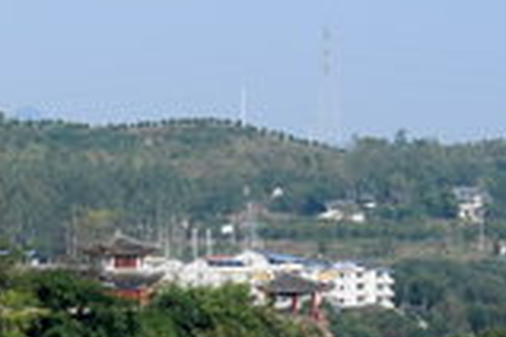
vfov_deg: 6.3
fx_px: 3050
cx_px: -624
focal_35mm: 217
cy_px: 102
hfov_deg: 8.8
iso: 200
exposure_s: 1/400
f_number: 10
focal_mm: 24
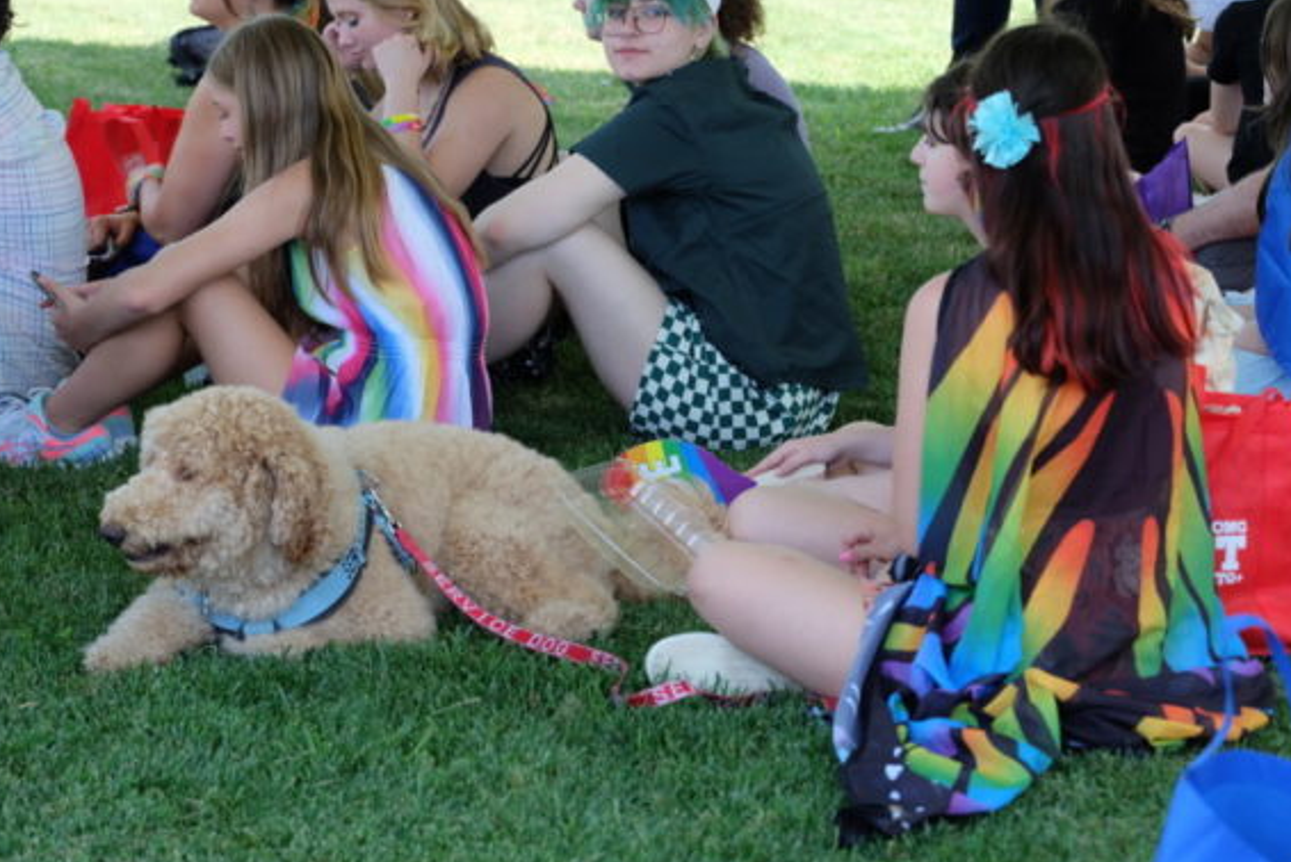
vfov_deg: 11.5
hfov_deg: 17.2
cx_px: 682
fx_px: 4269
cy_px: 438
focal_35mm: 119
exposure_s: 1/125
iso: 400
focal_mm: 71.1
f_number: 5.6
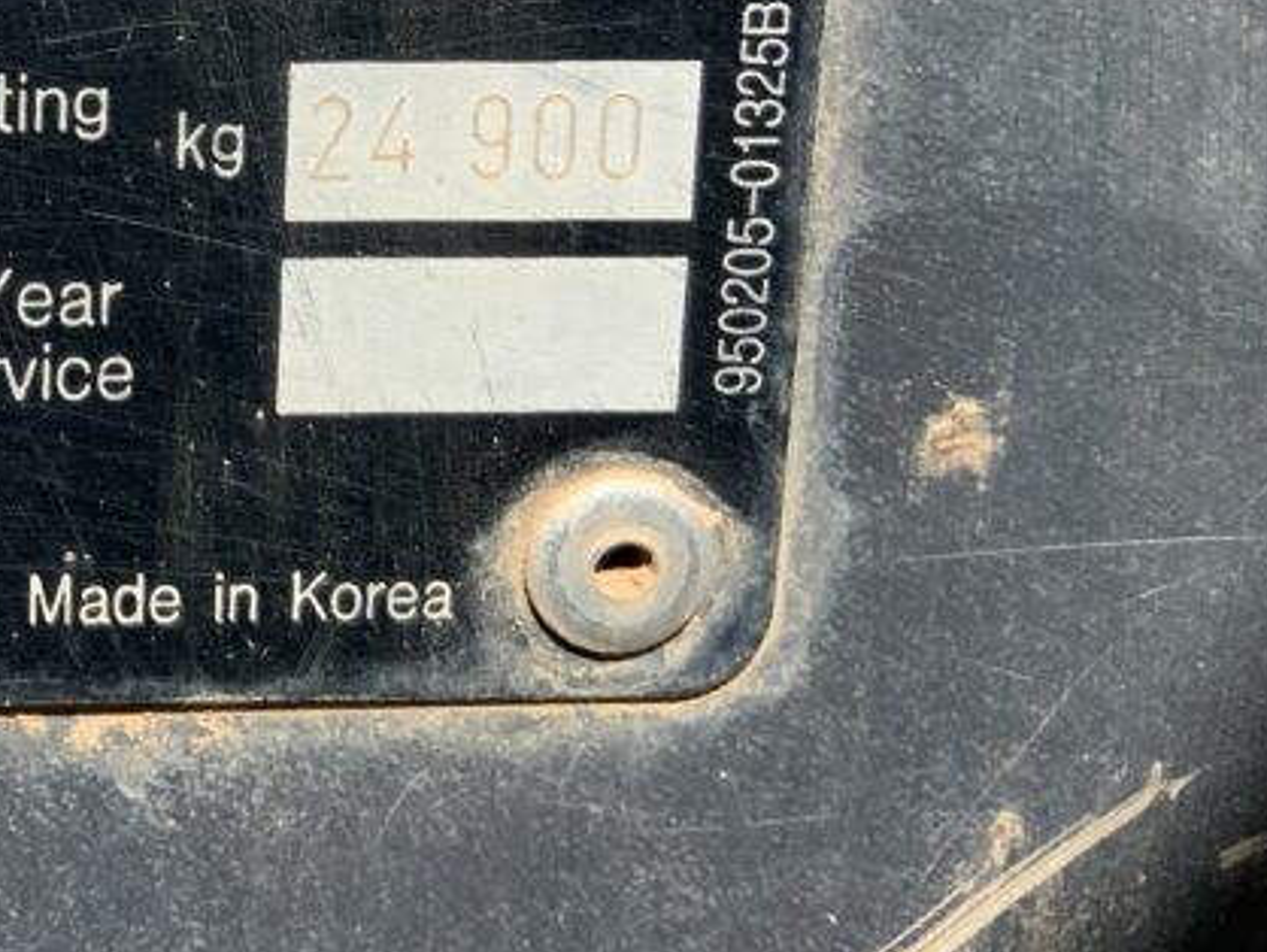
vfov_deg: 19.7
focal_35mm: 71
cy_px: -136
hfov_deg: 25.0
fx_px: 2600
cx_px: -215
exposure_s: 1/1848
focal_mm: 3
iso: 16
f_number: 1.8
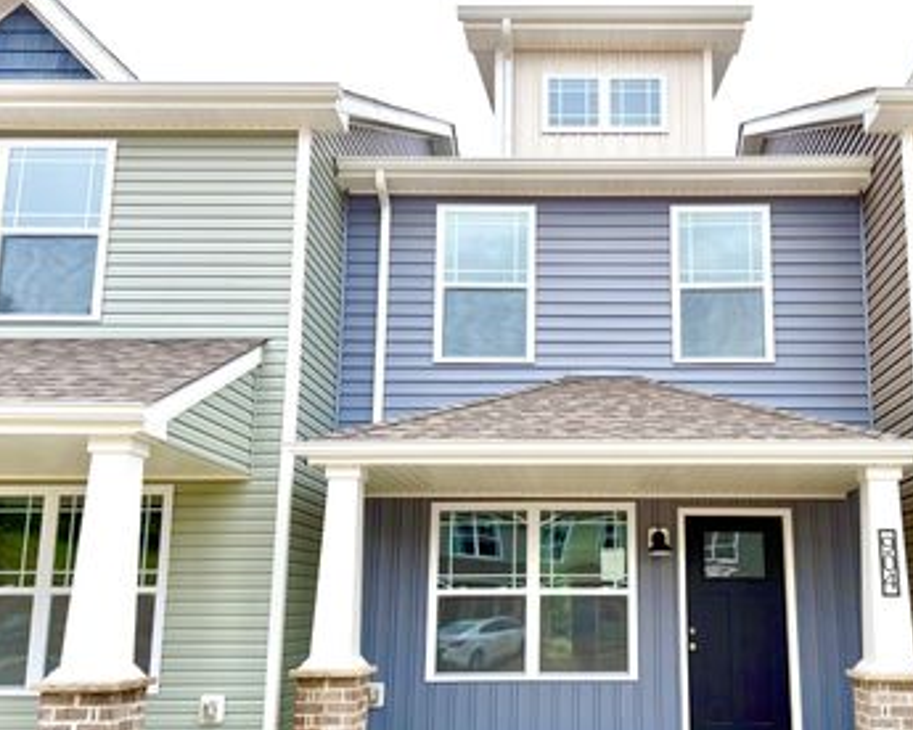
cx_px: 590
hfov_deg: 52.1
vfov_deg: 43.2
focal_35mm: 34
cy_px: 430
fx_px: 919
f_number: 1.78
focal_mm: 6.76
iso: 100
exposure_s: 1/4975
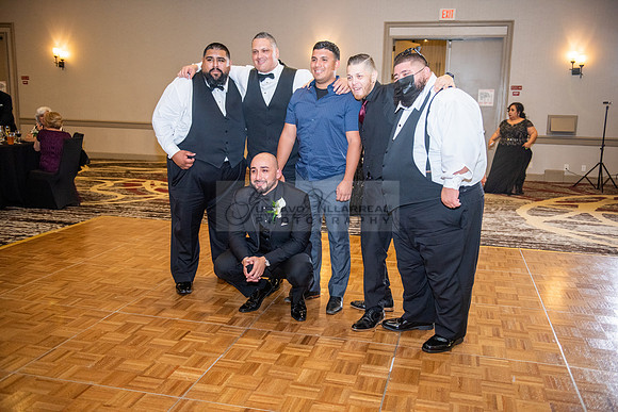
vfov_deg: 37.9
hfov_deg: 54.4
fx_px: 601
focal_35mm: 35
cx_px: 309
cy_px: 206
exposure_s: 1/250
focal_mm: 35
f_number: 2.8
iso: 1600
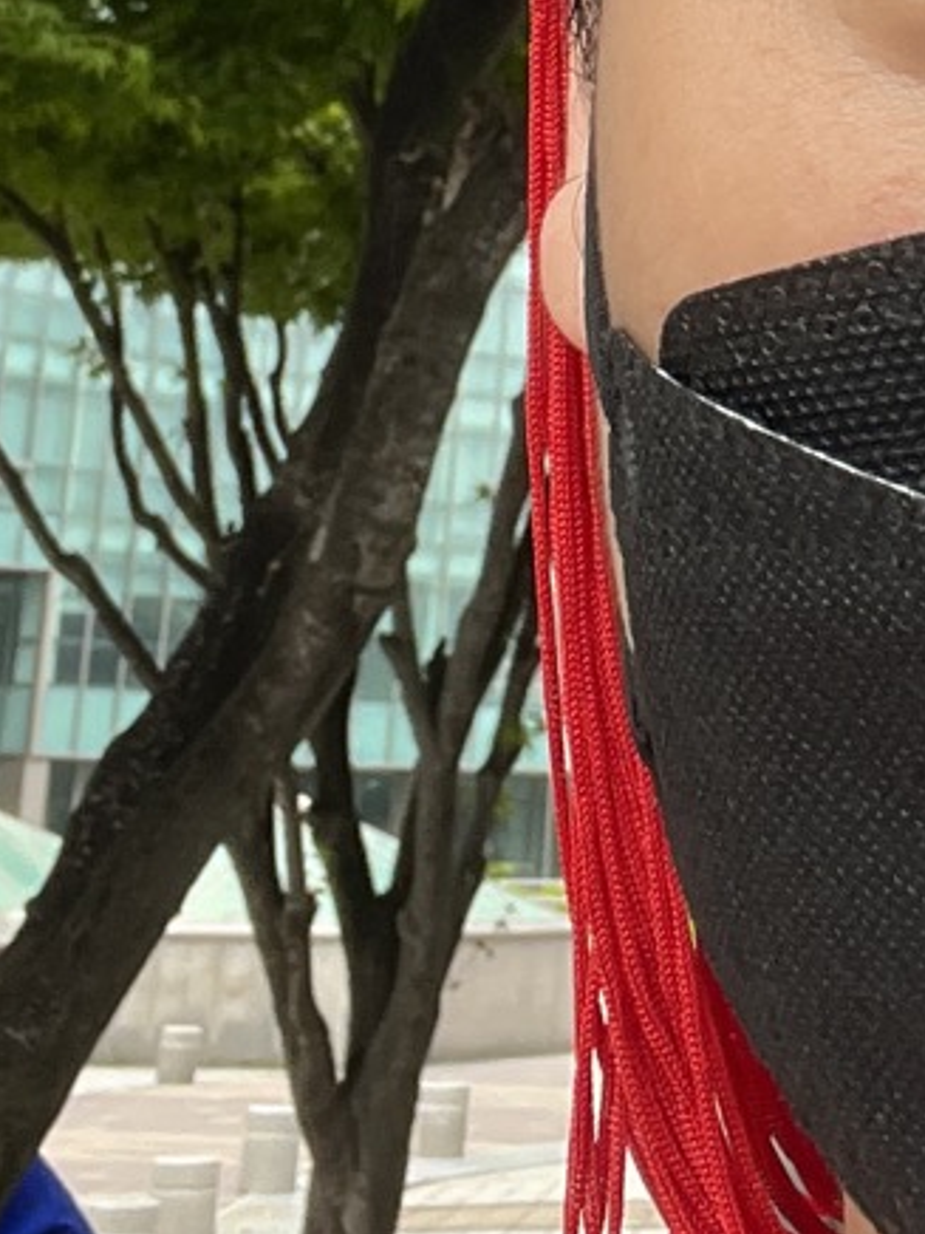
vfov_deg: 16.7
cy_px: -436
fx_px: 3919
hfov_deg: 12.9
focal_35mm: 110
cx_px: 1267
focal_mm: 2.71
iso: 32
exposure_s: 1/164
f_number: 2.2
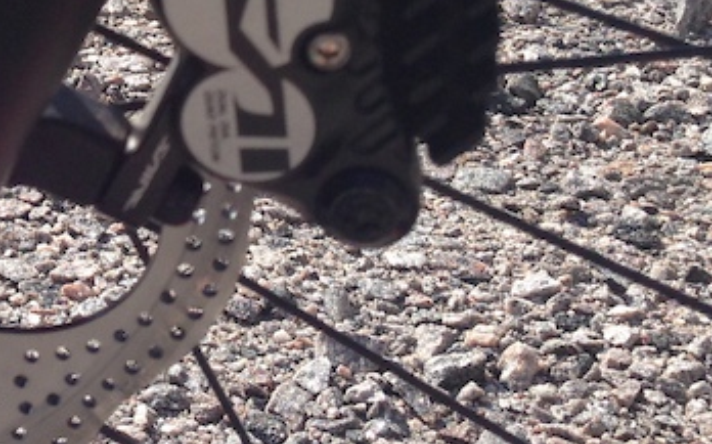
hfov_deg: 19.0
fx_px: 1997
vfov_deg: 12.5
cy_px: -35
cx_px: -158
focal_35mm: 103
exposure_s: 1/1106
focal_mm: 4.12
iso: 50
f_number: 2.4
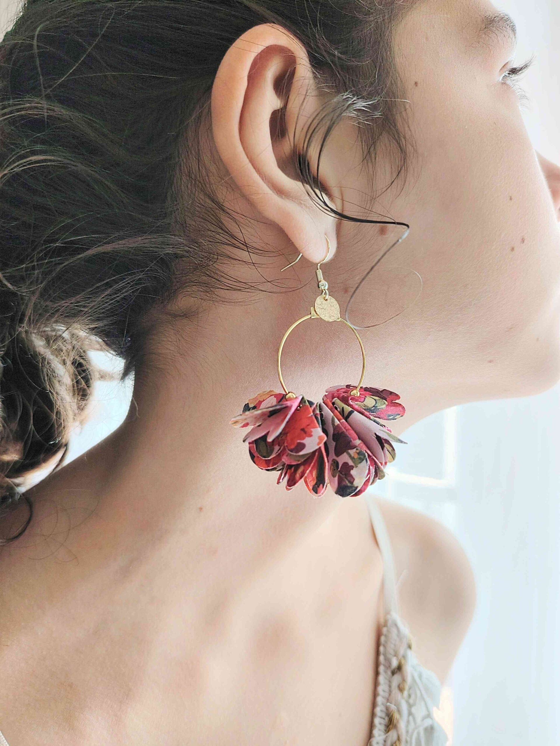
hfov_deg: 56.8
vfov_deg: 71.6
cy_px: 373
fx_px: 518
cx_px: 280
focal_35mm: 24
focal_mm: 5.25
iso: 243
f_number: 1.75
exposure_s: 1/50
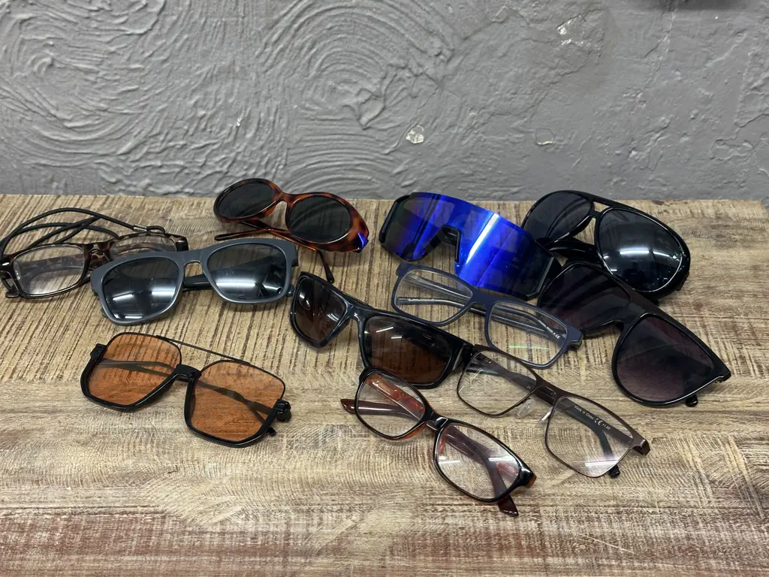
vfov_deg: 30.3
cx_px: 384
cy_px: 288
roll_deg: -0.7
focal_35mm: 48
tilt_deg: -34.6
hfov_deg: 39.7
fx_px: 1066
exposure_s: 1/50
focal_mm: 6.86
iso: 125
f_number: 1.78
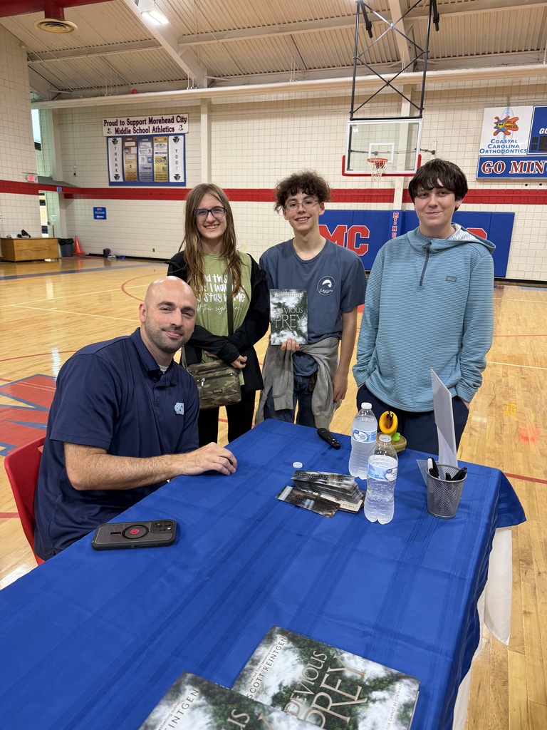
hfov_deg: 56.8
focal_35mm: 24
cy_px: 365
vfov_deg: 71.6
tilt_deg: -15.1
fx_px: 506
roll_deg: -3.0
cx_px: 274
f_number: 1.78
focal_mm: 6.76
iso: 160
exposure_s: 1/60
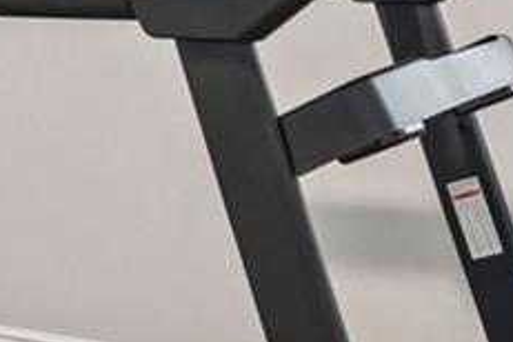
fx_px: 1582
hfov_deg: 18.3
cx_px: 153
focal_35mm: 111
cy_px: -89
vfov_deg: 12.0
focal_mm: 16
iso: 400
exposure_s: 1/6
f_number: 8
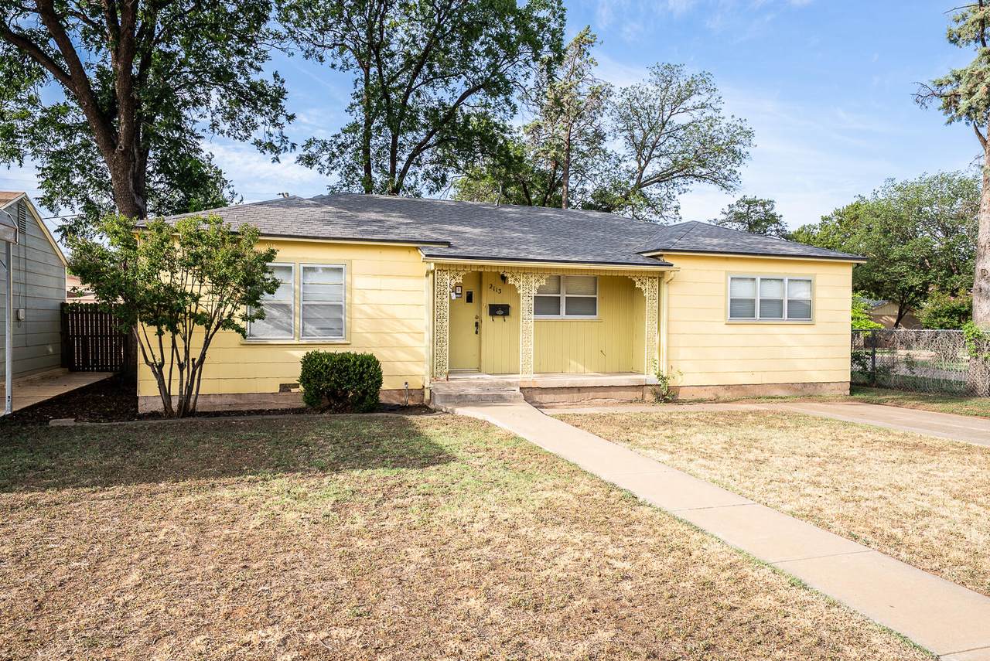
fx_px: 660
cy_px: 330
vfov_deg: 53.2
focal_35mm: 24
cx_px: 495
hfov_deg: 73.7
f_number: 7.1
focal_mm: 24
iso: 80
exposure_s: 1/80
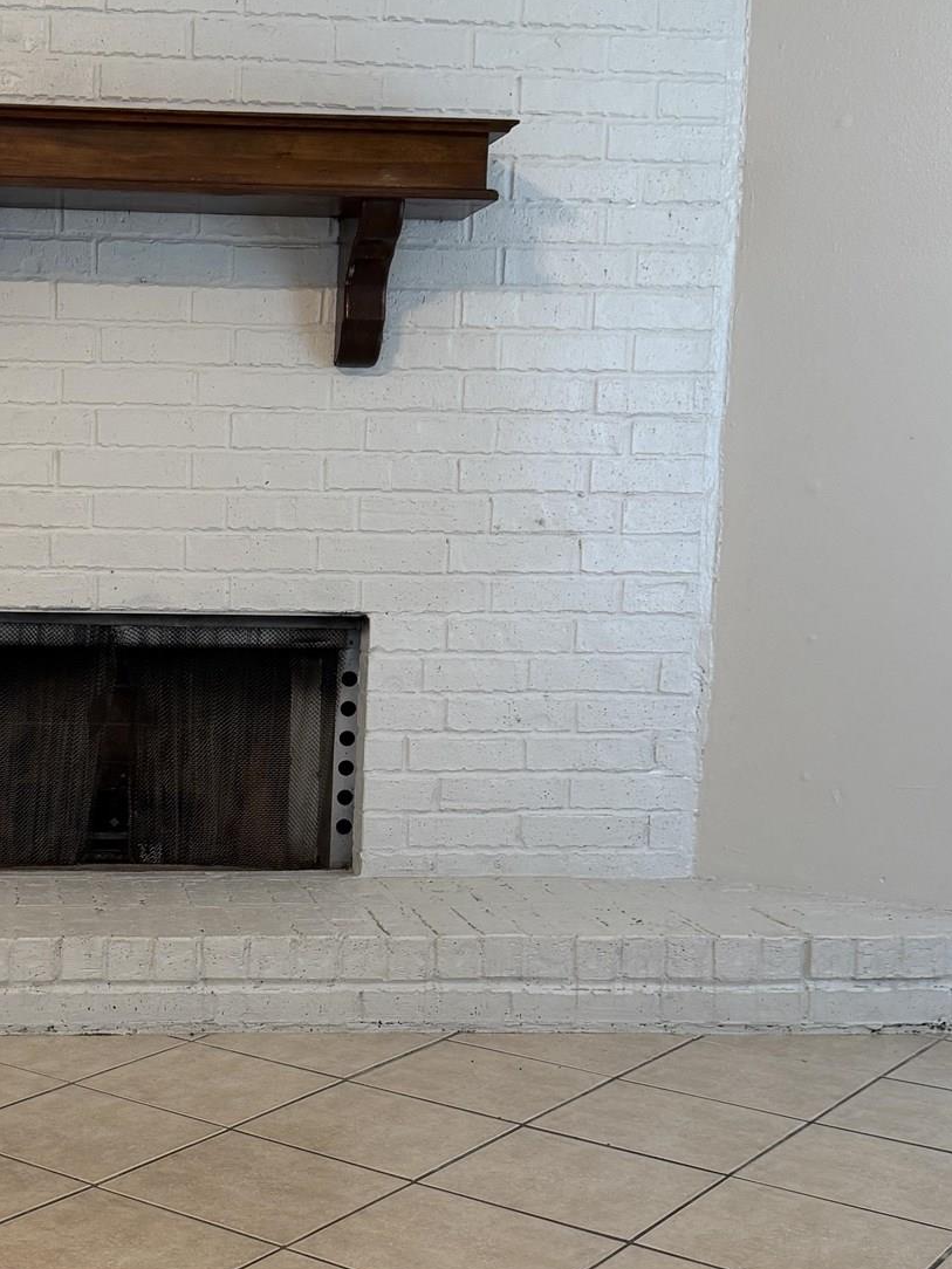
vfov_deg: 37.3
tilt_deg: -7.7
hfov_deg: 27.7
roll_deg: -1.2
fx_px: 1870
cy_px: 761
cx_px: 130
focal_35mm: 51
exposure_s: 1/60
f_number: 1.78
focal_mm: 6.76
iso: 200
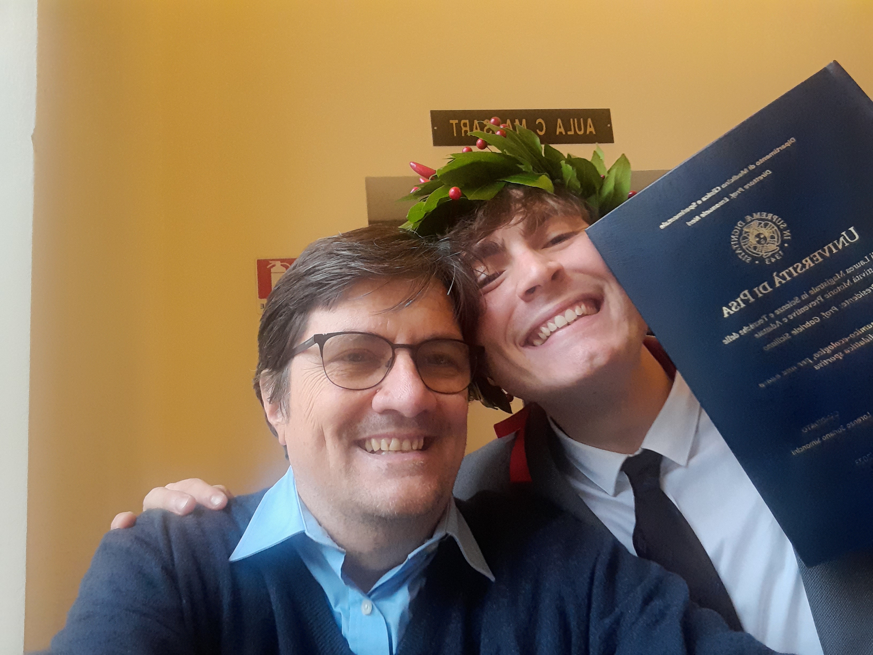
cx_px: 436
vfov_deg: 54.9
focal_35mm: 25
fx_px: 630
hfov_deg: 69.4
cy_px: 328
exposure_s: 1/33
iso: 200
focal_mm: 2.67
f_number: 2.2
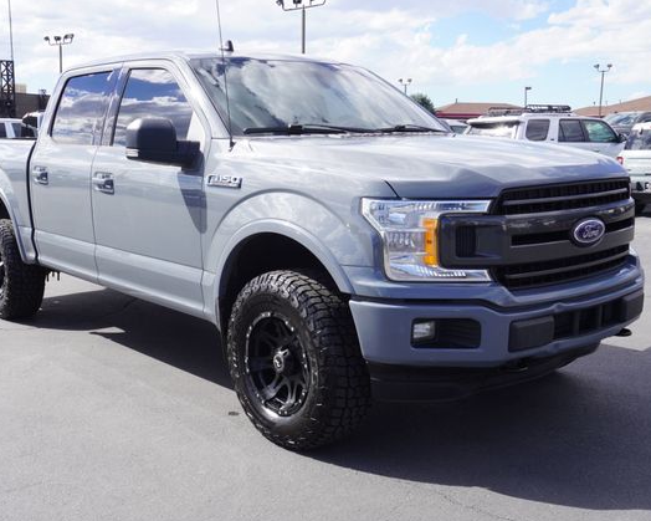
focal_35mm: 40
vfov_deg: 37.7
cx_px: 291
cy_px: 264
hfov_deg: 46.2
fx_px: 762
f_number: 9
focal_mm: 23
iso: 100
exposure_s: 1/125
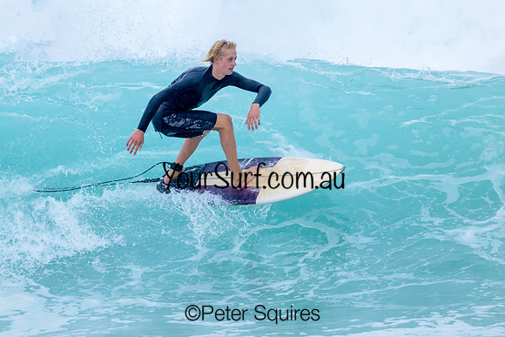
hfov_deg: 2.3
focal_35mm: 896
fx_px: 12567
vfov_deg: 1.5
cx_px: 213
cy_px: 152
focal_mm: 760
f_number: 11
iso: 2800
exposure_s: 1/1600
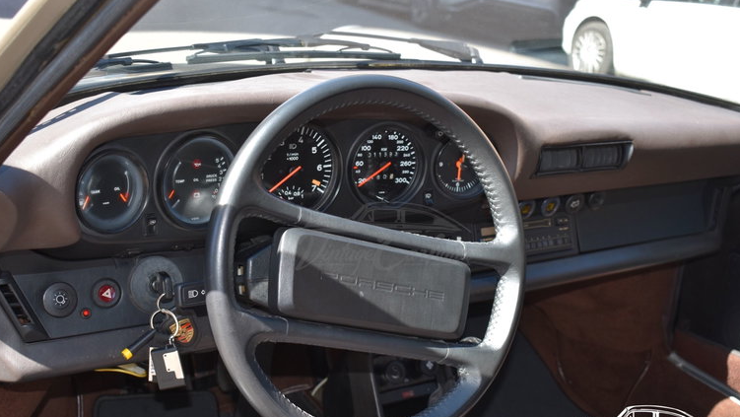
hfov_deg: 44.1
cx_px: 367
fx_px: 913
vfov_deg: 25.7
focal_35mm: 47
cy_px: 235
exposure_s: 1/200
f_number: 5
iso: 250
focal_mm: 29
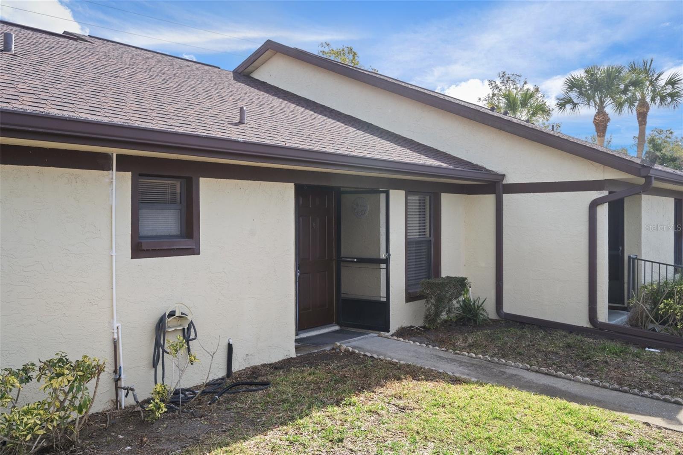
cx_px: 342
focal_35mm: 31
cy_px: 228
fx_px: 588
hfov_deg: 60.3
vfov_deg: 42.3
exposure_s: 1/80
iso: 320
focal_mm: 31
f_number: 8
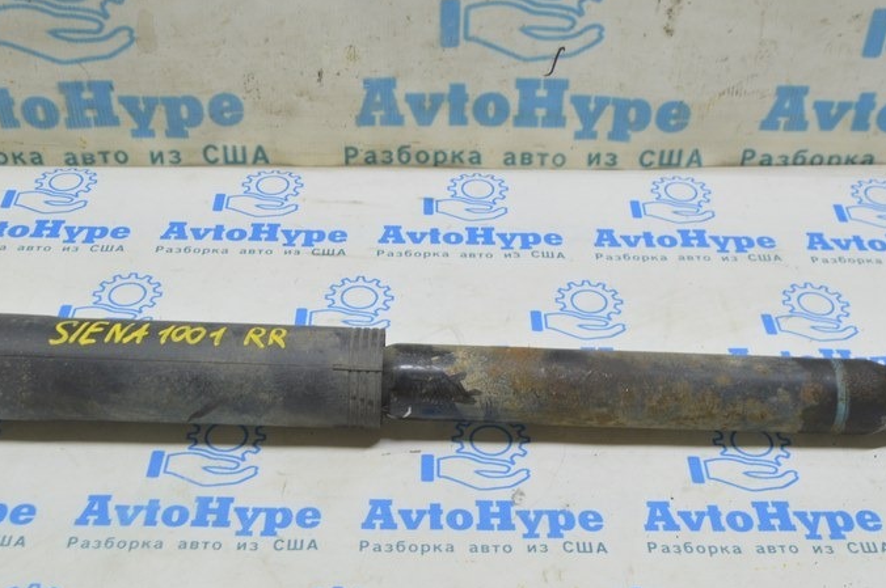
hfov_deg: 39.6
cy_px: 221
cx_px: 433
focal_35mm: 50
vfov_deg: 26.8
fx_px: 1229
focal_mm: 22
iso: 400
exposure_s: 1/20
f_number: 5.6
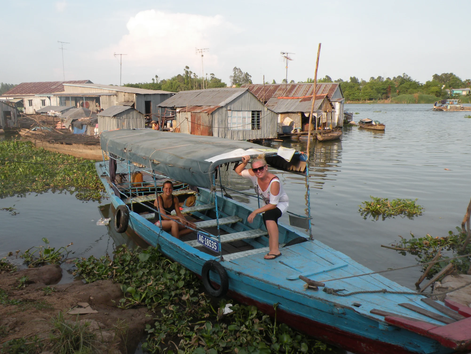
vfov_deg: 45.4
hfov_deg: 58.3
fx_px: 422
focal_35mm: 31
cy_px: 175
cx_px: 218
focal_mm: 4.7
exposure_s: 1/160
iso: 64
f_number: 5
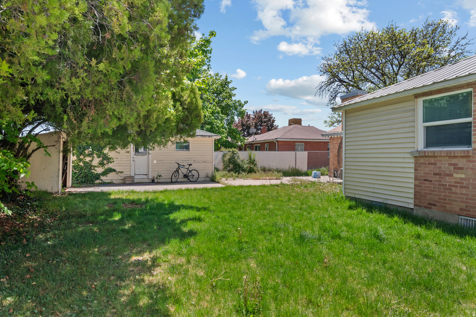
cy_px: 158
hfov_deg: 79.9
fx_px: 284
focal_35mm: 22
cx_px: 238
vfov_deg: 58.4
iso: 800
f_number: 8
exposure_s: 1/125
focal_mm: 21.5
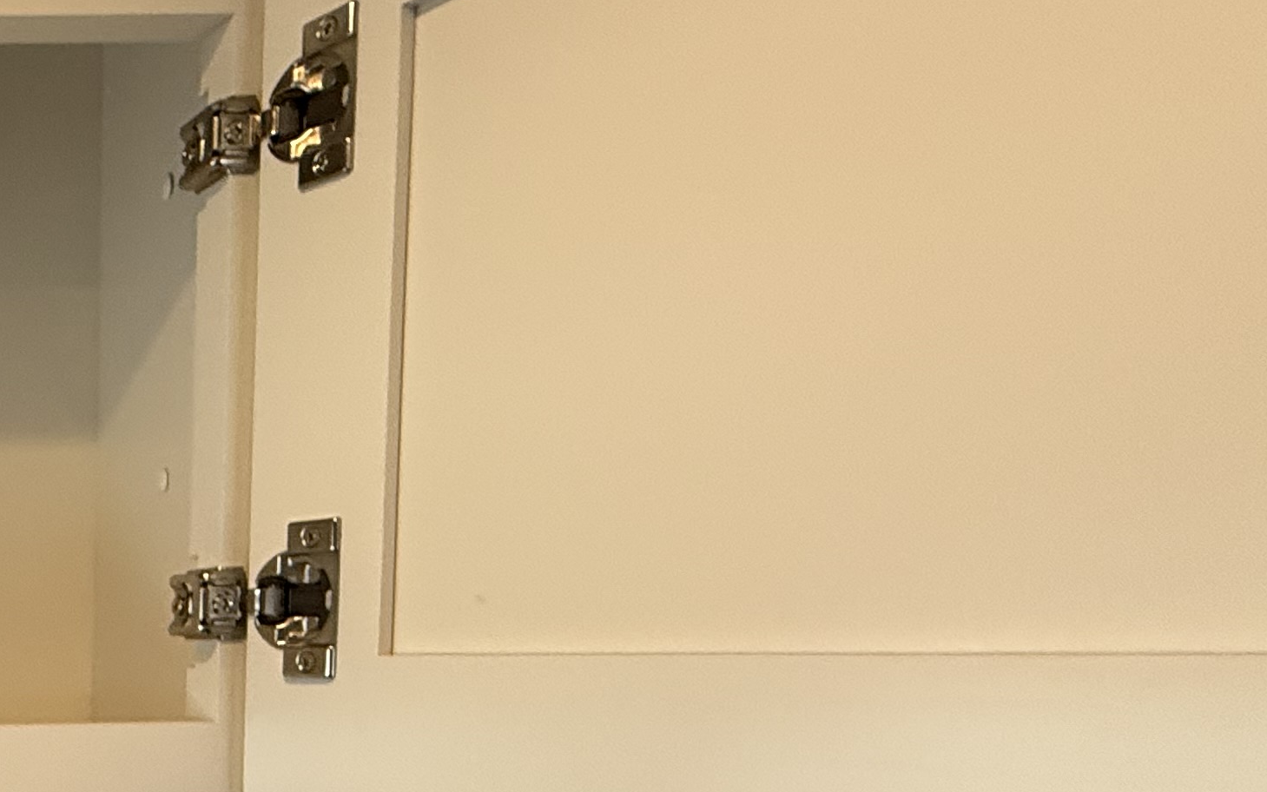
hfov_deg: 33.4
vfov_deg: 29.4
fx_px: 1416
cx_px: -425
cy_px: 777
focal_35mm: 41
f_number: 2.2
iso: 200
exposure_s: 1/100
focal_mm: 2.22
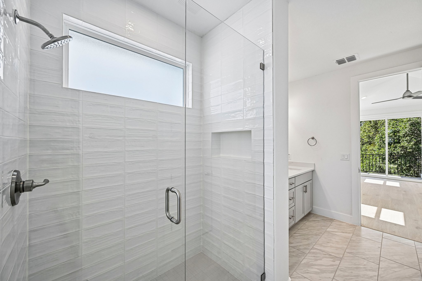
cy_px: 140
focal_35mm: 14
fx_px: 164
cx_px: 211
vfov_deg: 81.2
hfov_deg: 104.3
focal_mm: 14
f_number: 8
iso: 100
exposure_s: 1/25
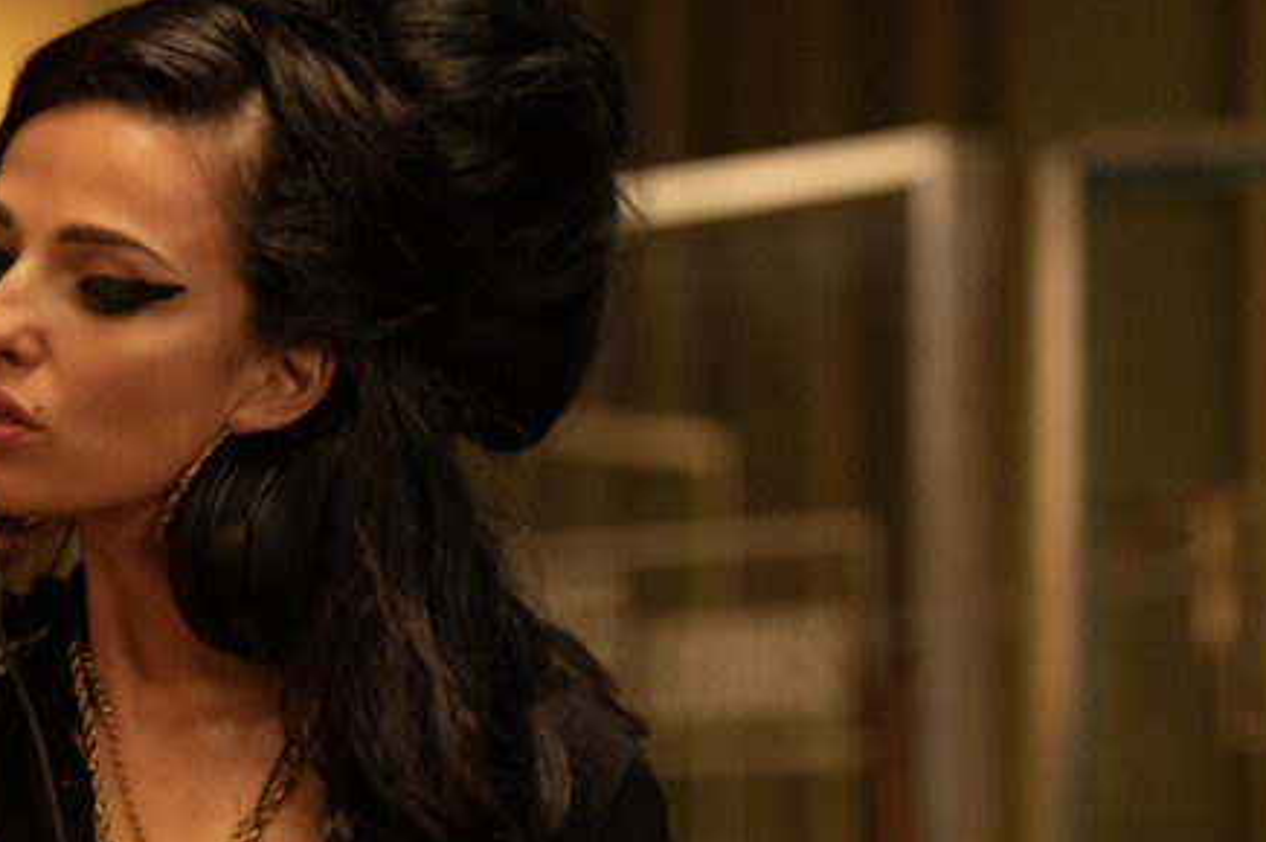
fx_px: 5728
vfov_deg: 8.4
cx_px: 505
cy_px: 572
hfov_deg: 12.6
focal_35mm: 163
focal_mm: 102
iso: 5000
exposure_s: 1/250
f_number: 3.2
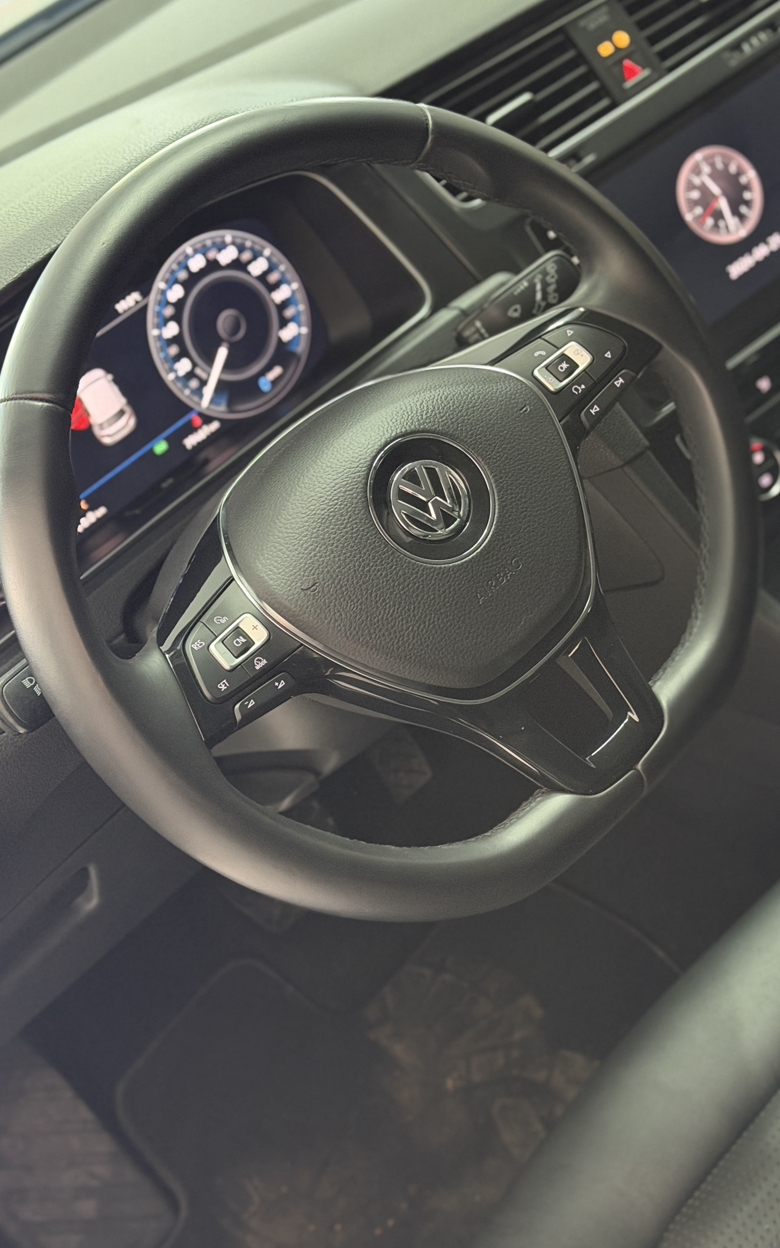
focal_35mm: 58
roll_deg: +21.8
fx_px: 1972
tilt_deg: -33.2
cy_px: 577
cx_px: 512
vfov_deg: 35.1
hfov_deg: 22.3
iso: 500
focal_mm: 6.76
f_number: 1.78
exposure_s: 1/33
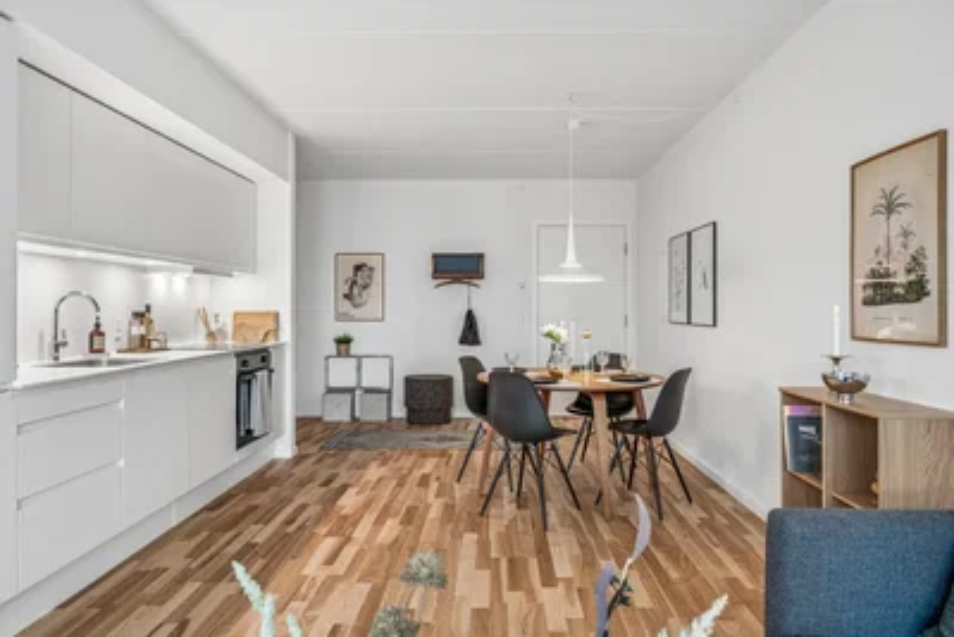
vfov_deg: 58.4
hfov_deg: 79.9
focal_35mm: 22
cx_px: 477
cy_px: 318
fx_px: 570
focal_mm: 21.5
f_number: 9
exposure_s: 1/25
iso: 640
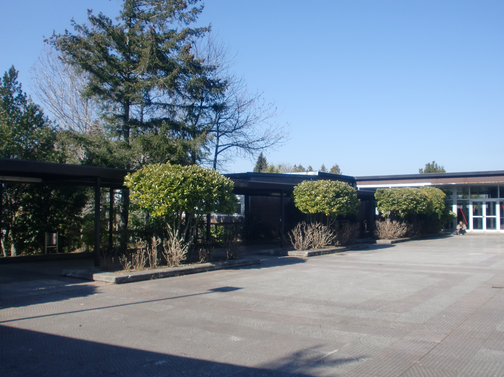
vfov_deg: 41.8
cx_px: 285
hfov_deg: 53.8
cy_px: 185
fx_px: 495
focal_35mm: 34
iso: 64
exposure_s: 1/125
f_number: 7.8
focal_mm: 4.65
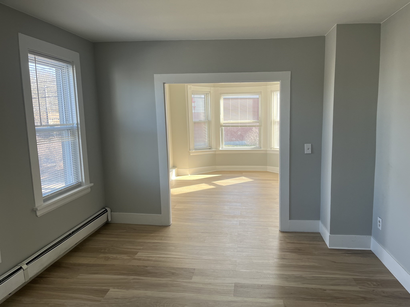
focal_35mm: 26
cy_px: 154
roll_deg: +1.3
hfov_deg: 67.3
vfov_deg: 53.1
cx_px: 205
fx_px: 308
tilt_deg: -7.1
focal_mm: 5.1
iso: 40
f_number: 1.6
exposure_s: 1/164
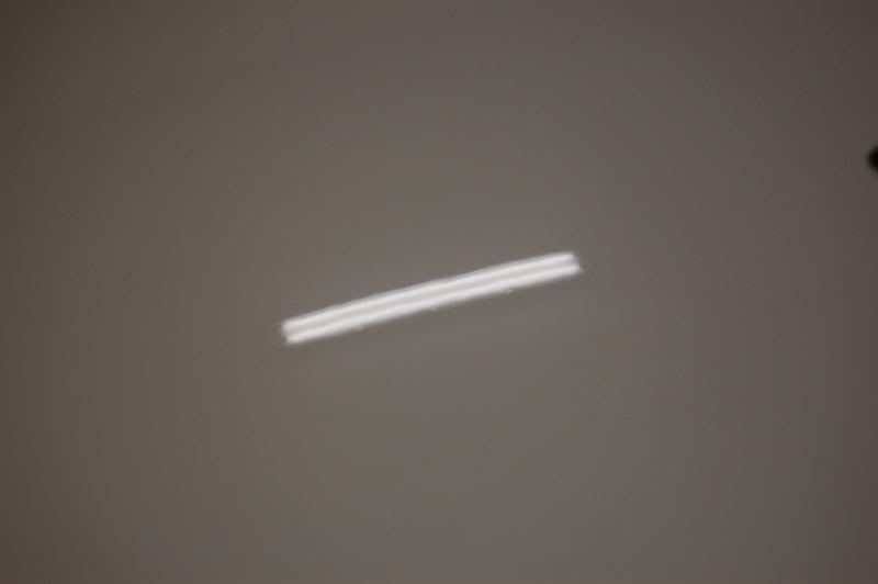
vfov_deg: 20.1
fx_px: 1645
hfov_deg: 29.9
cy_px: 292
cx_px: 439
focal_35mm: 68
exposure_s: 1/100
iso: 400
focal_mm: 45
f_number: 5.3
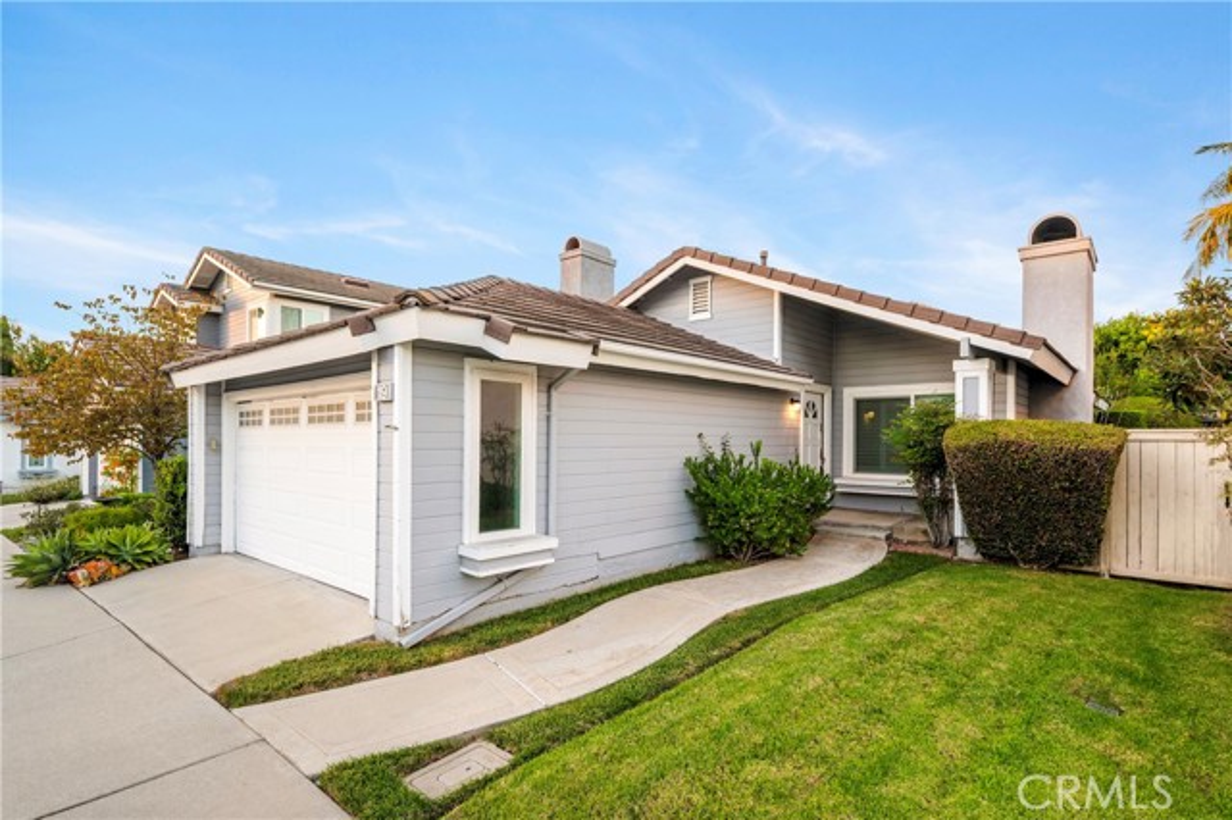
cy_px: 410
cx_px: 616
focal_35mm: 17
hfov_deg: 93.3
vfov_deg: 70.4
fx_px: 581
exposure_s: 1/320
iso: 400
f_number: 7.1
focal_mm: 17
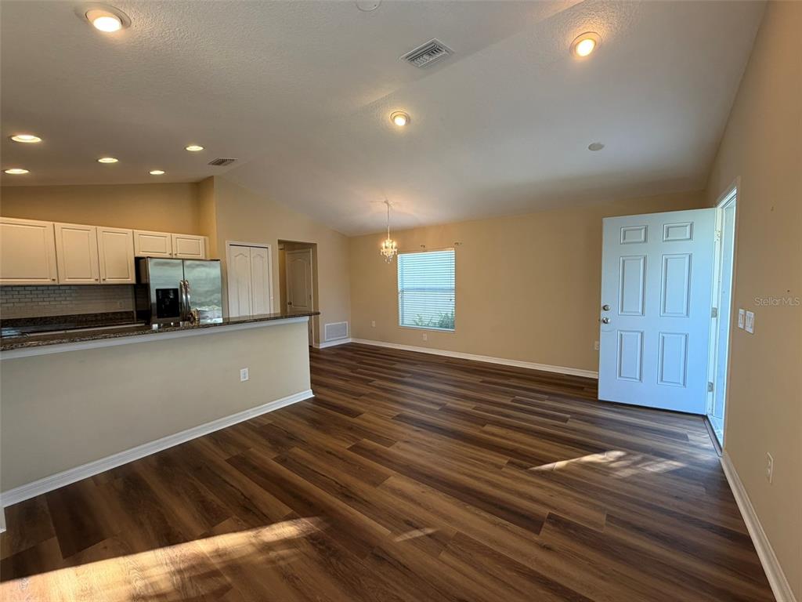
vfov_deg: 85.7
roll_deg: +1.4
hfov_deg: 102.1
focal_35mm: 14
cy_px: 301
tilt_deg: -3.5
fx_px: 324
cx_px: 401
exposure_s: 1/120
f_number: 2.2
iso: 160
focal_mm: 2.22
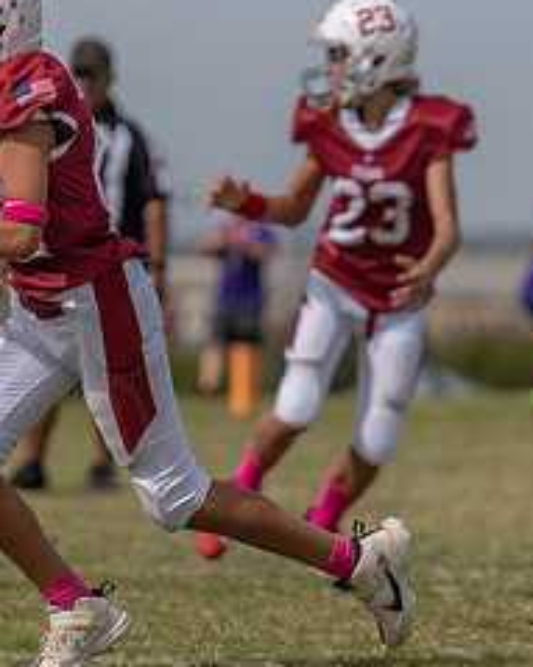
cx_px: 89
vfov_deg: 3.9
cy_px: 399
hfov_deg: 3.1
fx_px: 9846
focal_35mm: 499
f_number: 3.5
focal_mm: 178
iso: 100
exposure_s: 1/1600
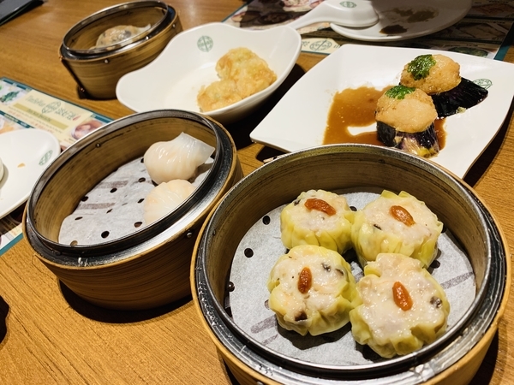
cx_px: 257
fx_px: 386
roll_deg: +17.2
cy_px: 192
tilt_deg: -43.0
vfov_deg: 53.1
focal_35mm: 26
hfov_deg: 67.3
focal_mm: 4.25
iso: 100
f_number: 1.8
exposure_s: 1/82
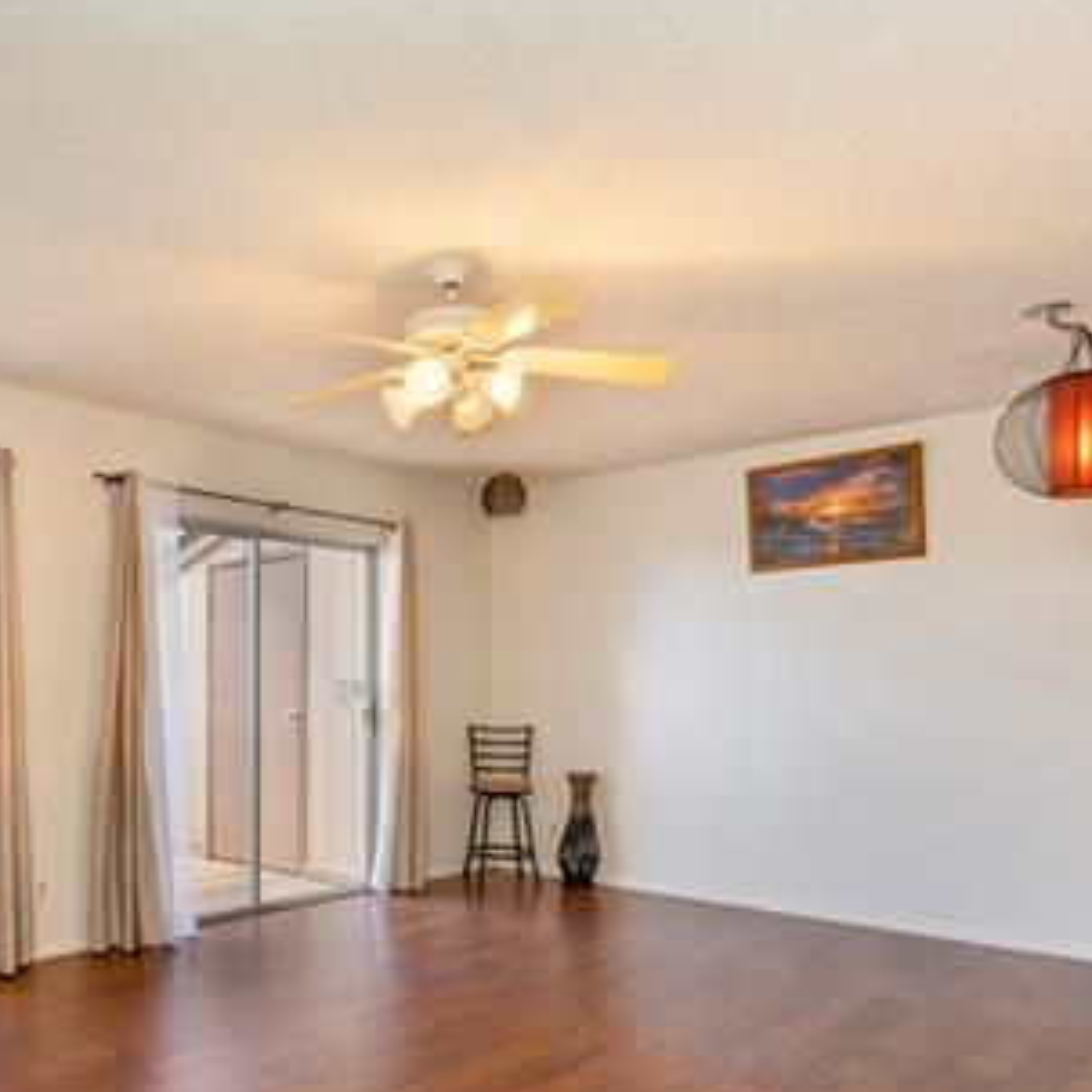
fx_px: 964
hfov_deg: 57.0
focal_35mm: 27
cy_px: 669
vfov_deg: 58.5
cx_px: 318
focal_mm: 10
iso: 320
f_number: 8
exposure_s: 1/40
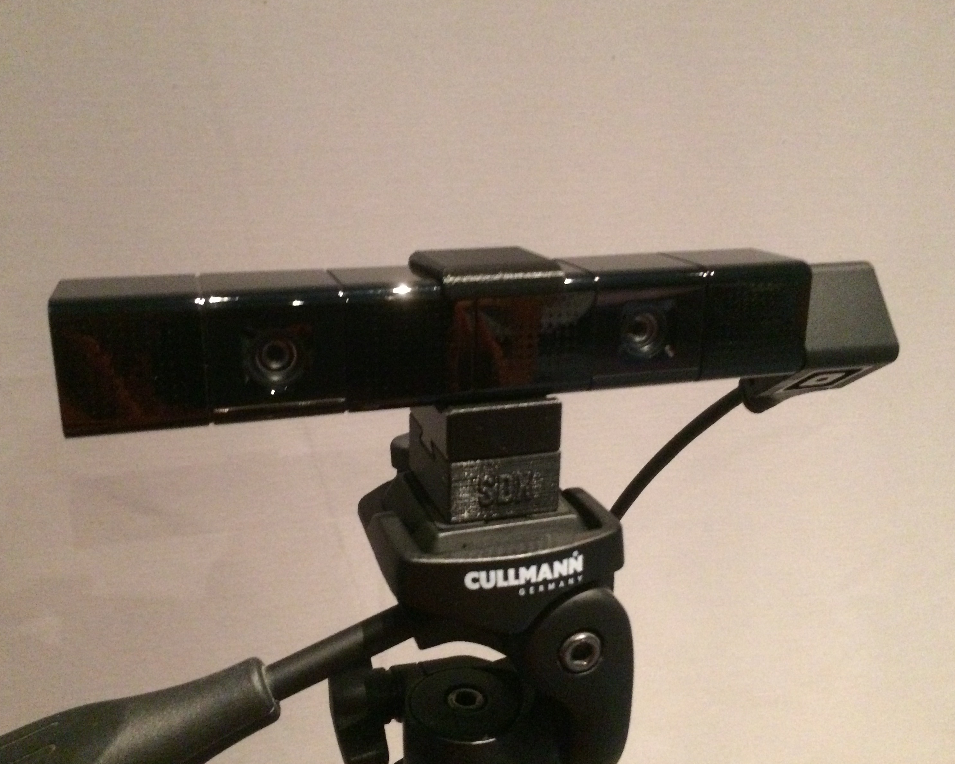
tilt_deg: -15.6
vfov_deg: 47.1
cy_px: 385
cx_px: 457
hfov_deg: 57.2
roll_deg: -0.9
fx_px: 876
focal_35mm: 31
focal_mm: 4.15
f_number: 2.2
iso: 640
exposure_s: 1/17
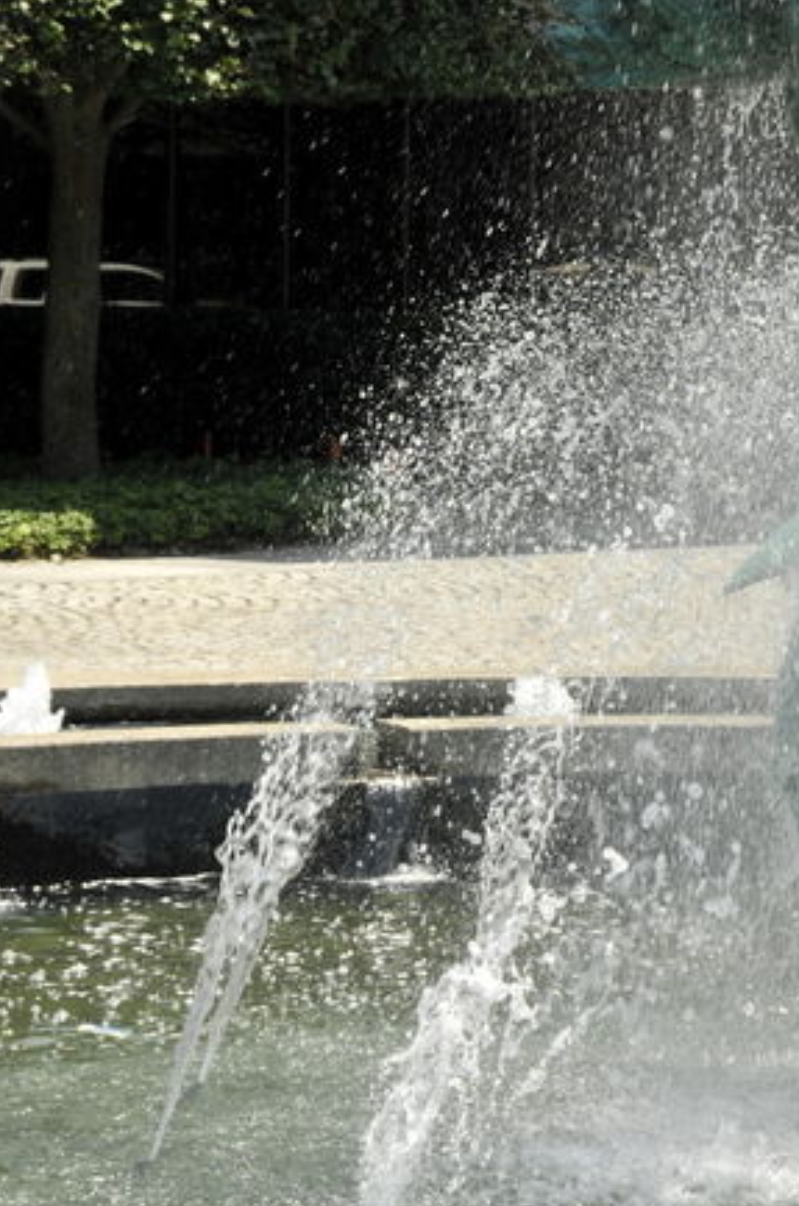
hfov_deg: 8.4
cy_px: 136
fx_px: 5415
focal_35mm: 162
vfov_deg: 12.6
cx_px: 773
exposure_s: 1/320
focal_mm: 52
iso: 200
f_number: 8
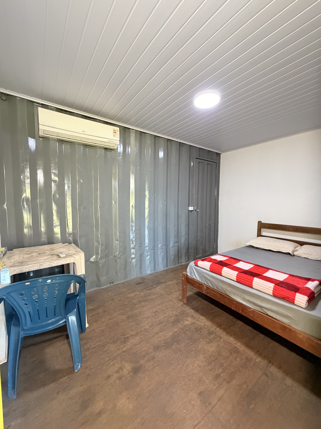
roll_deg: -1.1
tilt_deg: -2.9
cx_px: 160
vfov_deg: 102.1
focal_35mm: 14
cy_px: 214
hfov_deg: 85.7
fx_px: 173
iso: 640
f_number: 2.2
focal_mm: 2.22
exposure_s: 1/60
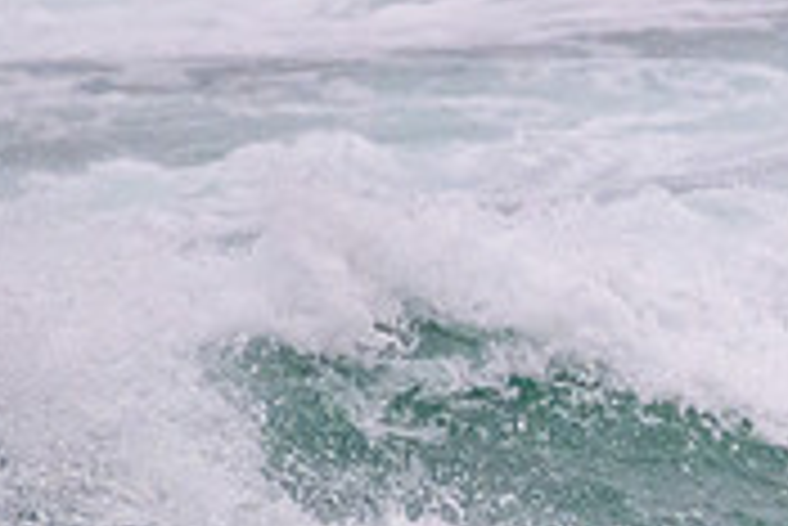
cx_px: 1135
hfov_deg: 0.8
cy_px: 663
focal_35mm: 2649
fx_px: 58030
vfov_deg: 0.5
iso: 5000
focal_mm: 800
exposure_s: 1/1250
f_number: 11
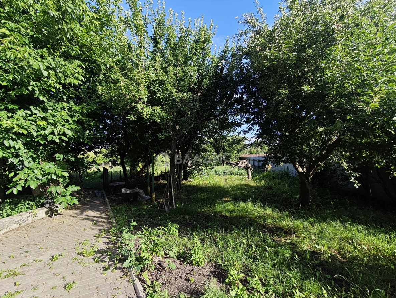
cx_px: 193
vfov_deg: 74.7
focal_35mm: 17
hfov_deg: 91.0
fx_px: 195
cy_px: 158
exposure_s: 1/1073
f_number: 2.2
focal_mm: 1.65
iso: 50
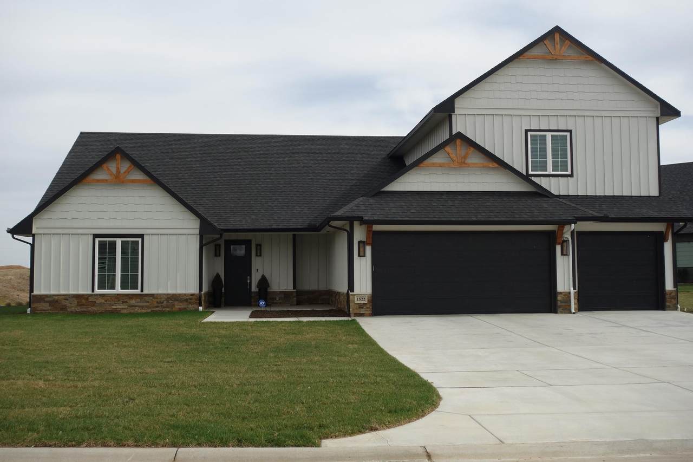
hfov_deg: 51.9
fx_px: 712
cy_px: 231
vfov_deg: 35.9
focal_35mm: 37
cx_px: 346
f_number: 5.6
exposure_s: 1/500
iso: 125
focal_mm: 13.58
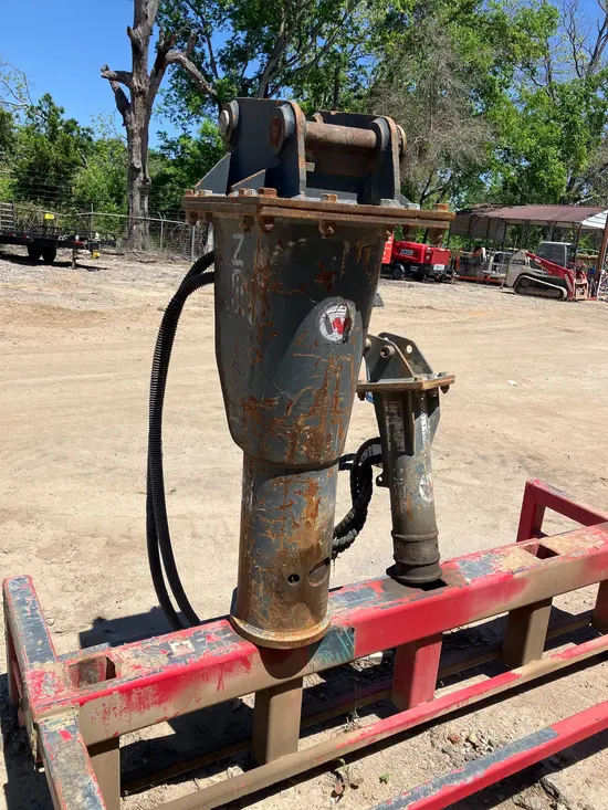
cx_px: 304
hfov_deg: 49.8
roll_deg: -6.5
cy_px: 405
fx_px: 656
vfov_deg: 63.4
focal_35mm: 28
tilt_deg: -14.1
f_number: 1.8
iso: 32
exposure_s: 1/1869
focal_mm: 3.99
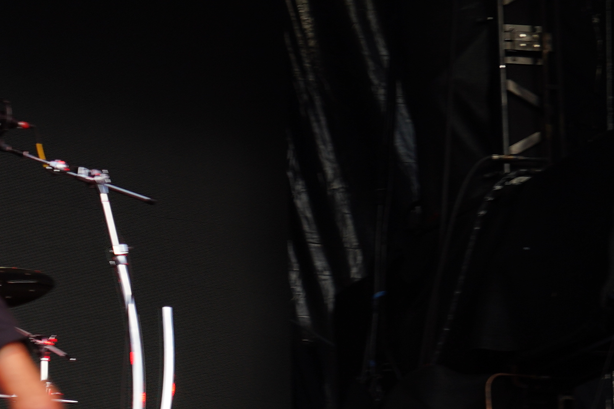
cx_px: -175
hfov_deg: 11.0
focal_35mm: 183
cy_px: 504
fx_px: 3121
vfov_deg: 7.4
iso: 100
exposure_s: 1/60
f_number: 4.5
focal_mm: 49
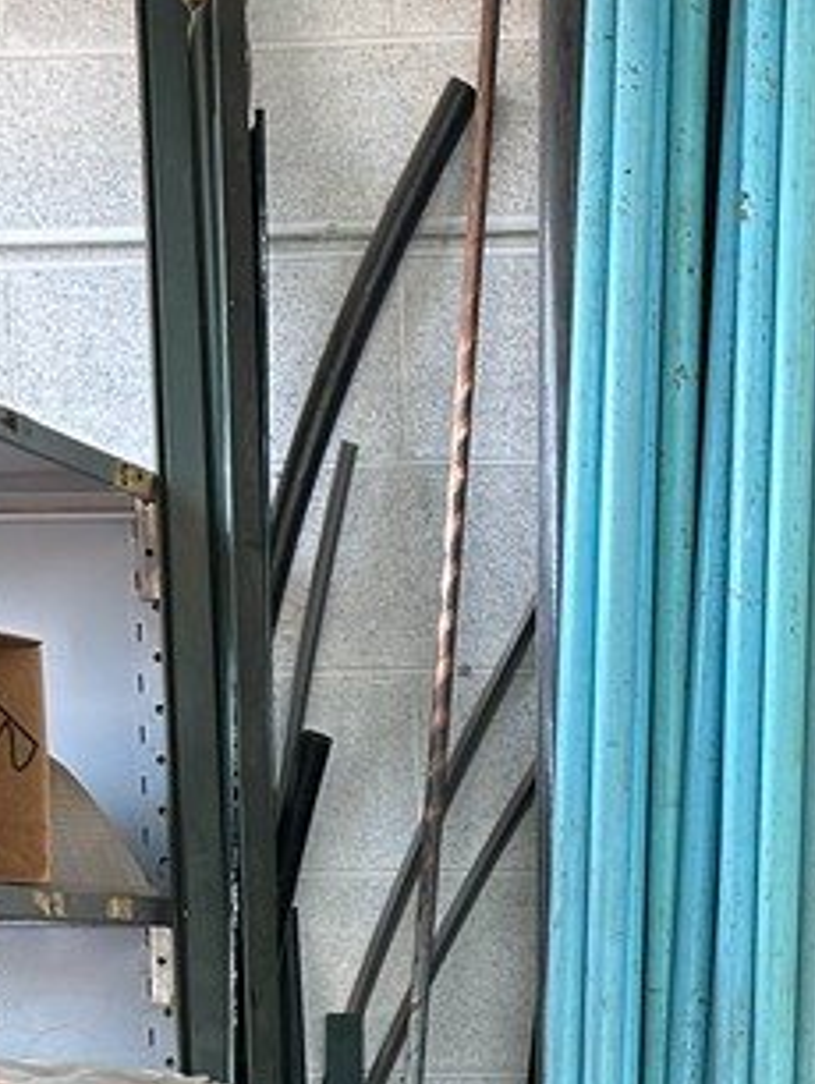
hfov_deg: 16.4
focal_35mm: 87
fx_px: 2727
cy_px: 1293
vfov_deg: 21.0
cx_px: 946
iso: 125
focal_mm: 5.7
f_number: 1.5
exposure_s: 1/120
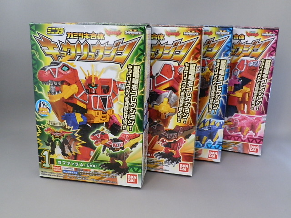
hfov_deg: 54.0
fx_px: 286
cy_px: 109
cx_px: 146
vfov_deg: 41.8
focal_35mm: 34
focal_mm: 6.17
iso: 200
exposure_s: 1/13
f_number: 3.5
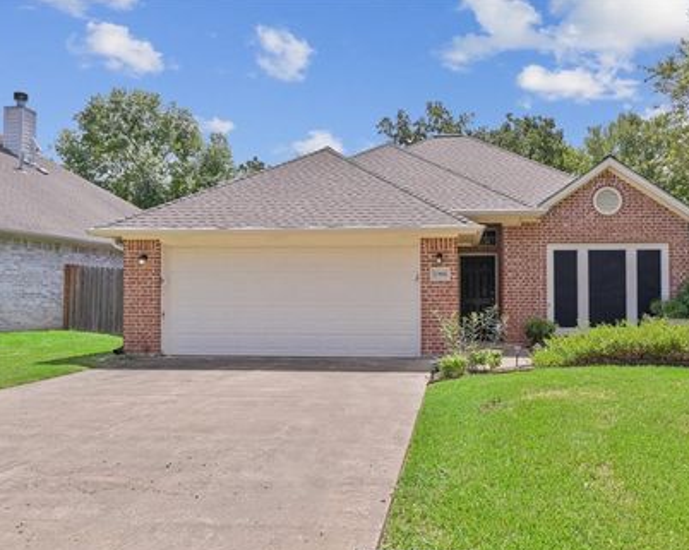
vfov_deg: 51.5
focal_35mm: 28
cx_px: 415
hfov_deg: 61.7
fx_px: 571
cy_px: 281
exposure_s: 1/400
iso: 200
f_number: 9
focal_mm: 24
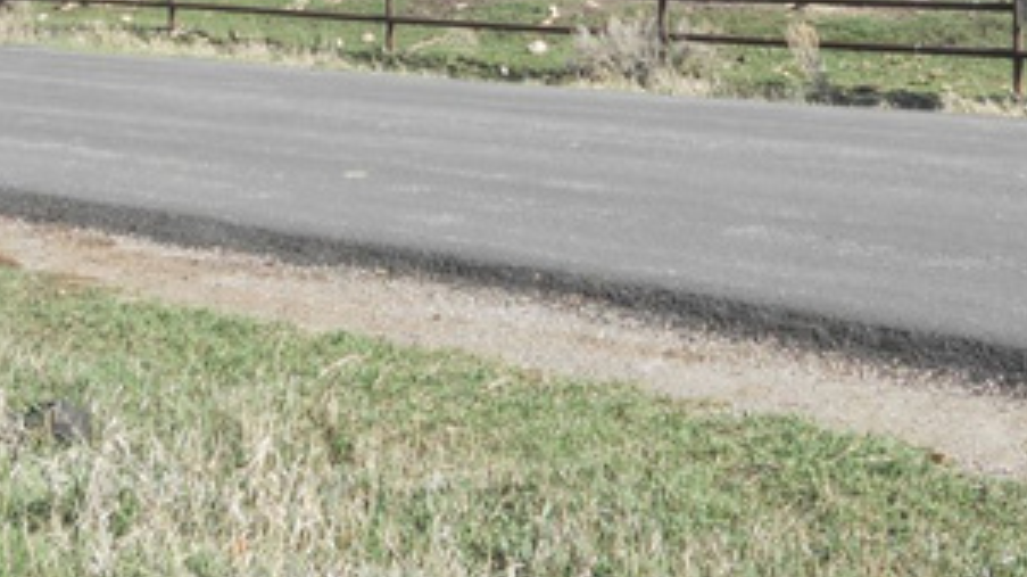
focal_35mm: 88
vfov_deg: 13.2
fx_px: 2395
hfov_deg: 24.2
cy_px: -215
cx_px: 461
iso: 80
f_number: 3.9
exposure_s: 1/400
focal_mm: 6.9
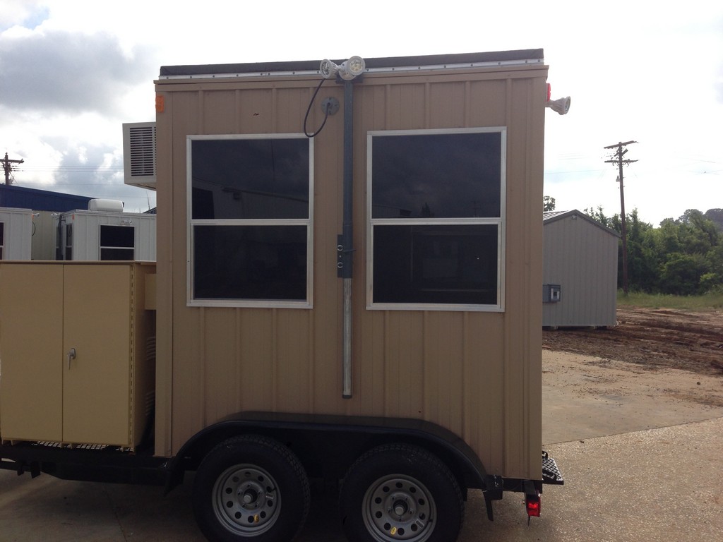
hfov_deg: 55.4
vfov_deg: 42.9
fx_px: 689
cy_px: 271
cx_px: 362
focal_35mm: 33
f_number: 2.4
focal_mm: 4.13
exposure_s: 1/1466
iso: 50
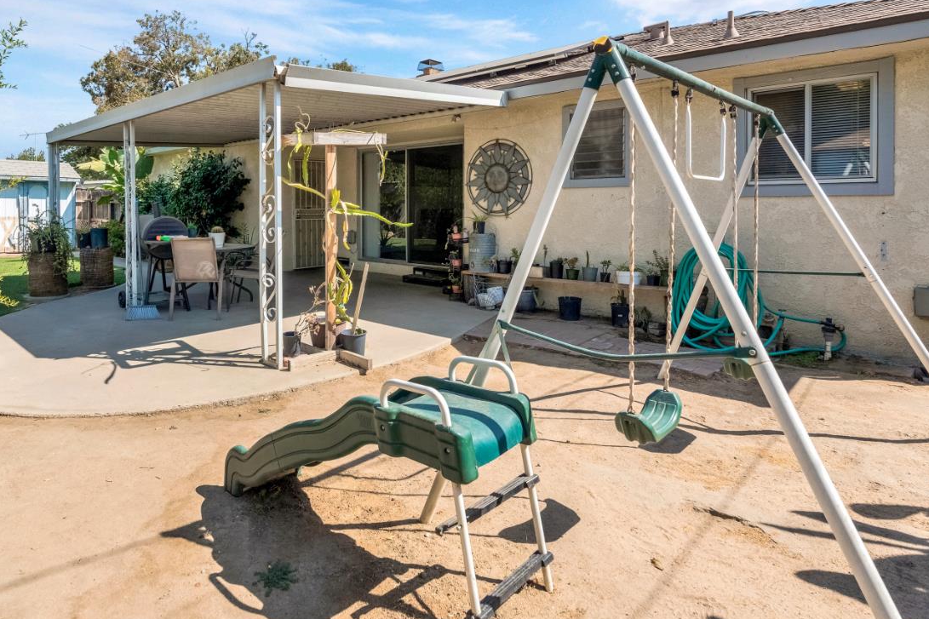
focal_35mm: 22
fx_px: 568
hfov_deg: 77.5
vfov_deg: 56.3
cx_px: 364
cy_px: 218
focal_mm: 16
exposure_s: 1/1250
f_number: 7.1
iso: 640
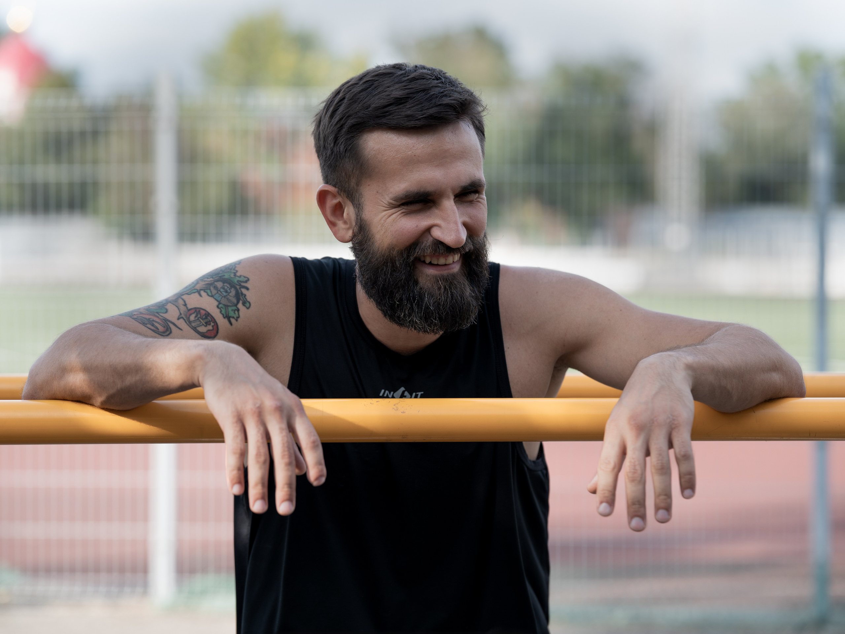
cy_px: 296
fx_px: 2395
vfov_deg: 15.1
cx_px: 394
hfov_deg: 20.0
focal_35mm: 98
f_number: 2.8
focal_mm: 85
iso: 100
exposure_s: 1/500
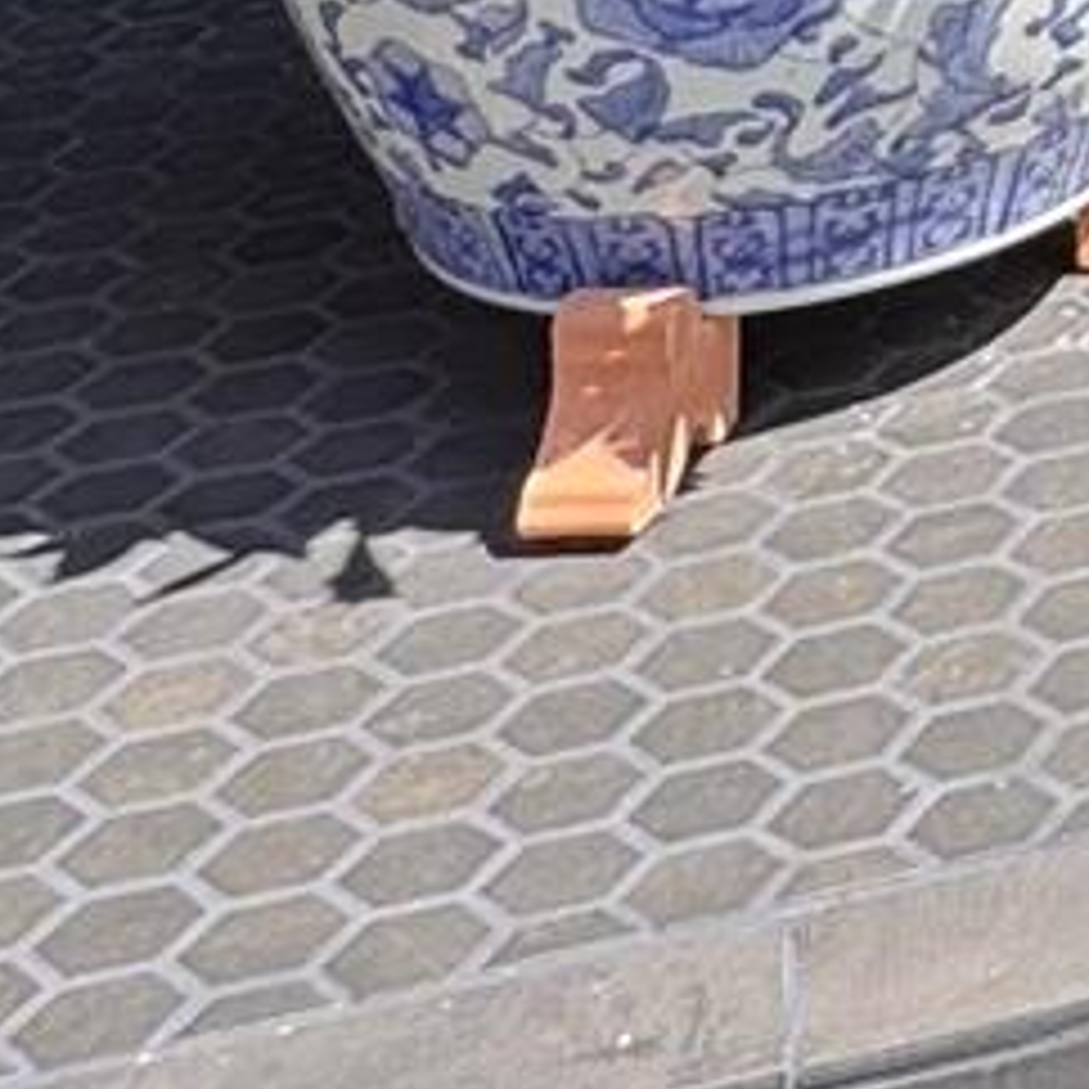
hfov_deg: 12.2
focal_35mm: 118
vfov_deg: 11.9
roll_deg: +1.2
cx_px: 2502
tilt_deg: -0.5
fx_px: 4200
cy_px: -1557
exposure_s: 1/257
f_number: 2.2
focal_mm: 2.22
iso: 40
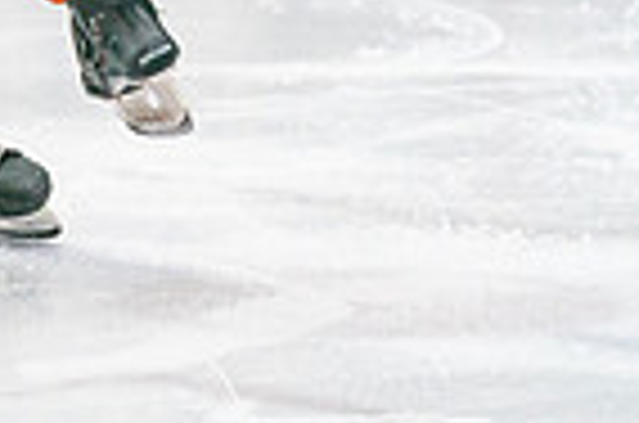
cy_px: -412
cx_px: -148
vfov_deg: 2.5
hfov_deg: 3.8
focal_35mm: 541
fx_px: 9581
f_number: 2.8
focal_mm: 132
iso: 3200
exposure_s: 1/1250
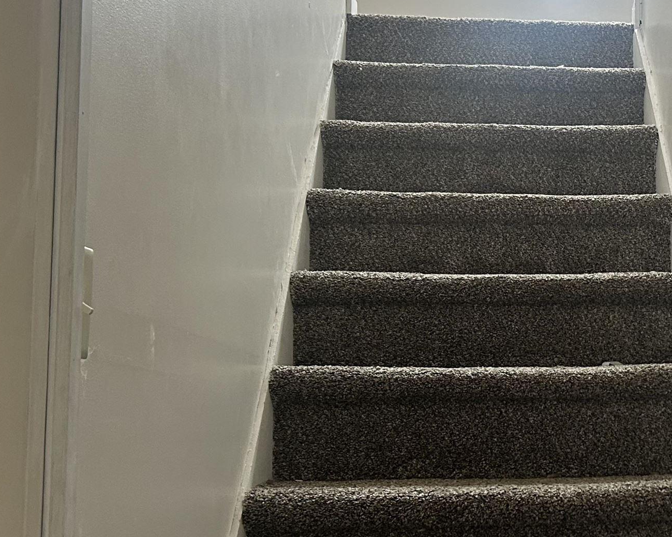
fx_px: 1193
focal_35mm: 60
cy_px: 323
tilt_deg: +5.9
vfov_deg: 25.3
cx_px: 581
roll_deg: +0.4
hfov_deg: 30.3
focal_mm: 5.7
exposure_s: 1/60
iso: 200
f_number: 1.5
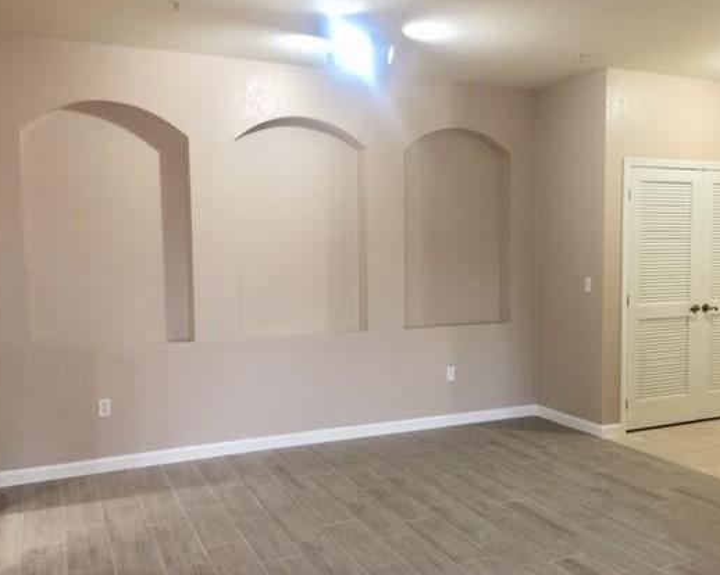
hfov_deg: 51.3
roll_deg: -1.7
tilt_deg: -3.1
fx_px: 746
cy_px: 297
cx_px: 424
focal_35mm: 35
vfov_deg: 42.2
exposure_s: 1/15
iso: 50
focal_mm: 4.15
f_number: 2.2
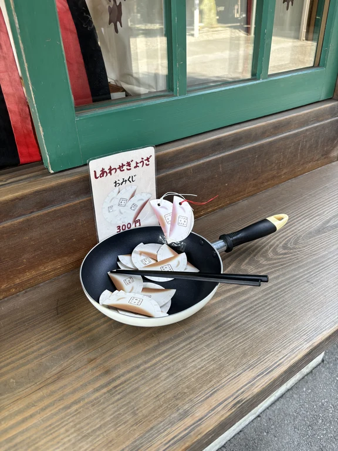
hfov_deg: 53.1
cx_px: 169
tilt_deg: -33.6
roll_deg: +1.2
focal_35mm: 26
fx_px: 338
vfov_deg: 67.3
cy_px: 226
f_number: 1.6
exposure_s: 1/121
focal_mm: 5.96
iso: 50
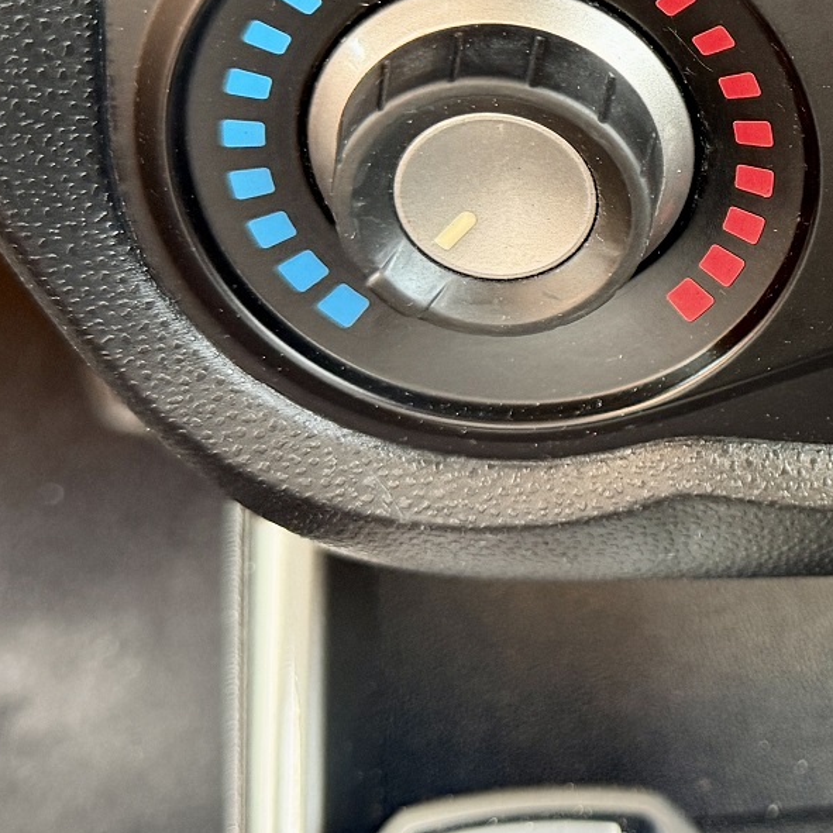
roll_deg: -5.5
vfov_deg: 22.9
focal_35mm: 75
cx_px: 1084
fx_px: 2042
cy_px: 218
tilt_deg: -40.7
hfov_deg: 21.0
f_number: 1.78
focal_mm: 6.76
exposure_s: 1/60
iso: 250
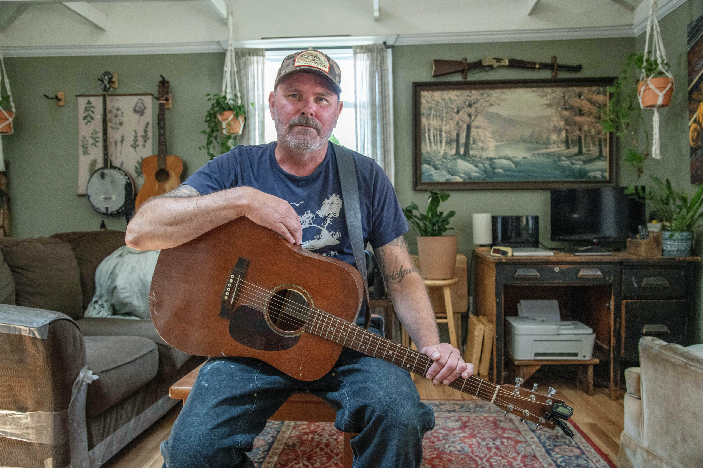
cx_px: 352
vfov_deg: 43.5
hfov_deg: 62.0
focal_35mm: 30
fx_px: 585
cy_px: 234
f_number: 5
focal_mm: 30
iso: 6400
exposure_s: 1/160
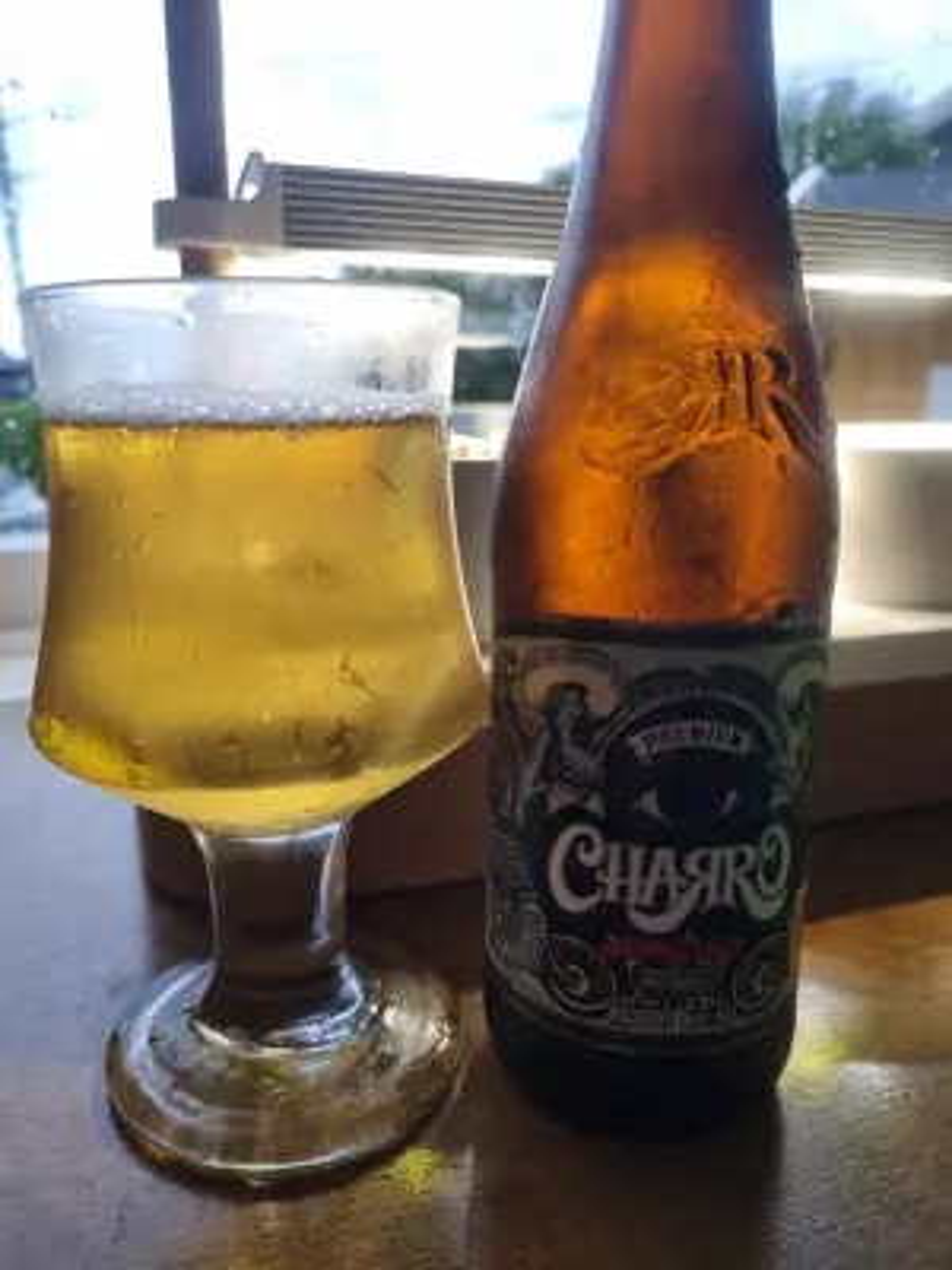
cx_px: 476
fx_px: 953
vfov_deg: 67.3
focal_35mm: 26
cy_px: 635
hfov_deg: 53.1
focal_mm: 5.4
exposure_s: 1/126
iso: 50
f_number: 1.8
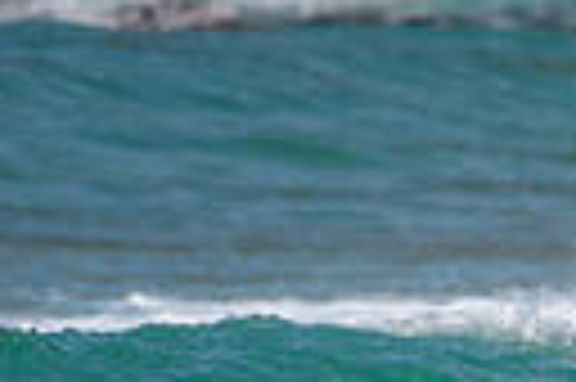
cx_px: 1009
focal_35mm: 2777
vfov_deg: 0.5
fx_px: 44375
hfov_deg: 0.7
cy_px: 308
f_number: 5.6
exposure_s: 1/2000
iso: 180
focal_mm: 500
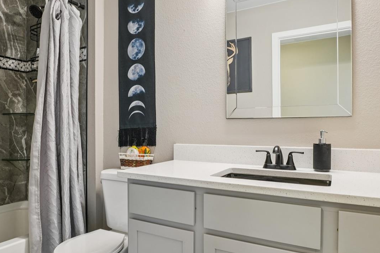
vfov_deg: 51.7
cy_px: 135
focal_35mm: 25
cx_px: 156
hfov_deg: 71.5
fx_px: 261
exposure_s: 1/4
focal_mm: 11
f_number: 8
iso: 400
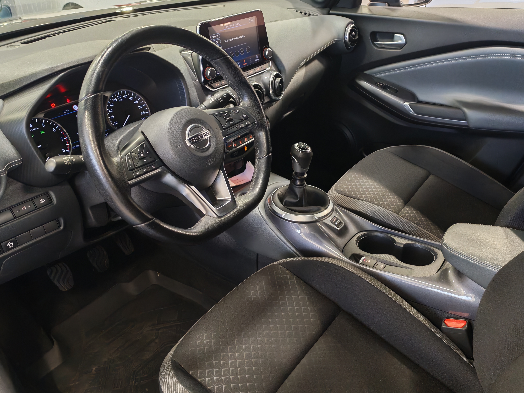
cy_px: 196
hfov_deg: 58.4
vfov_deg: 45.4
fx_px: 469
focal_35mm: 31
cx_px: 262
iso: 1359
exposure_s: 1/50
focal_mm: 6.12
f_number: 1.9
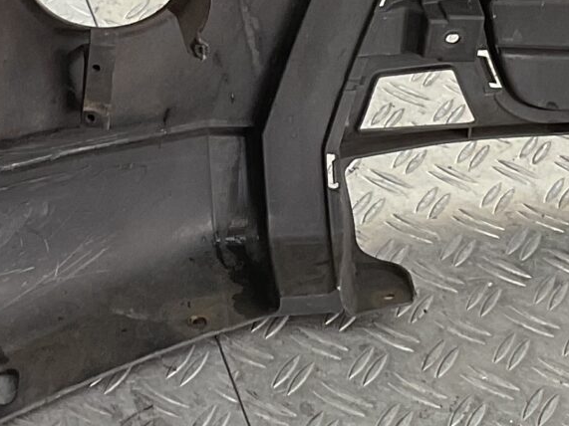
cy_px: -52
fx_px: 2136
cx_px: 291
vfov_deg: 11.2
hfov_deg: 15.2
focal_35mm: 130
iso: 32
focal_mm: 3
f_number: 1.8
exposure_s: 1/100
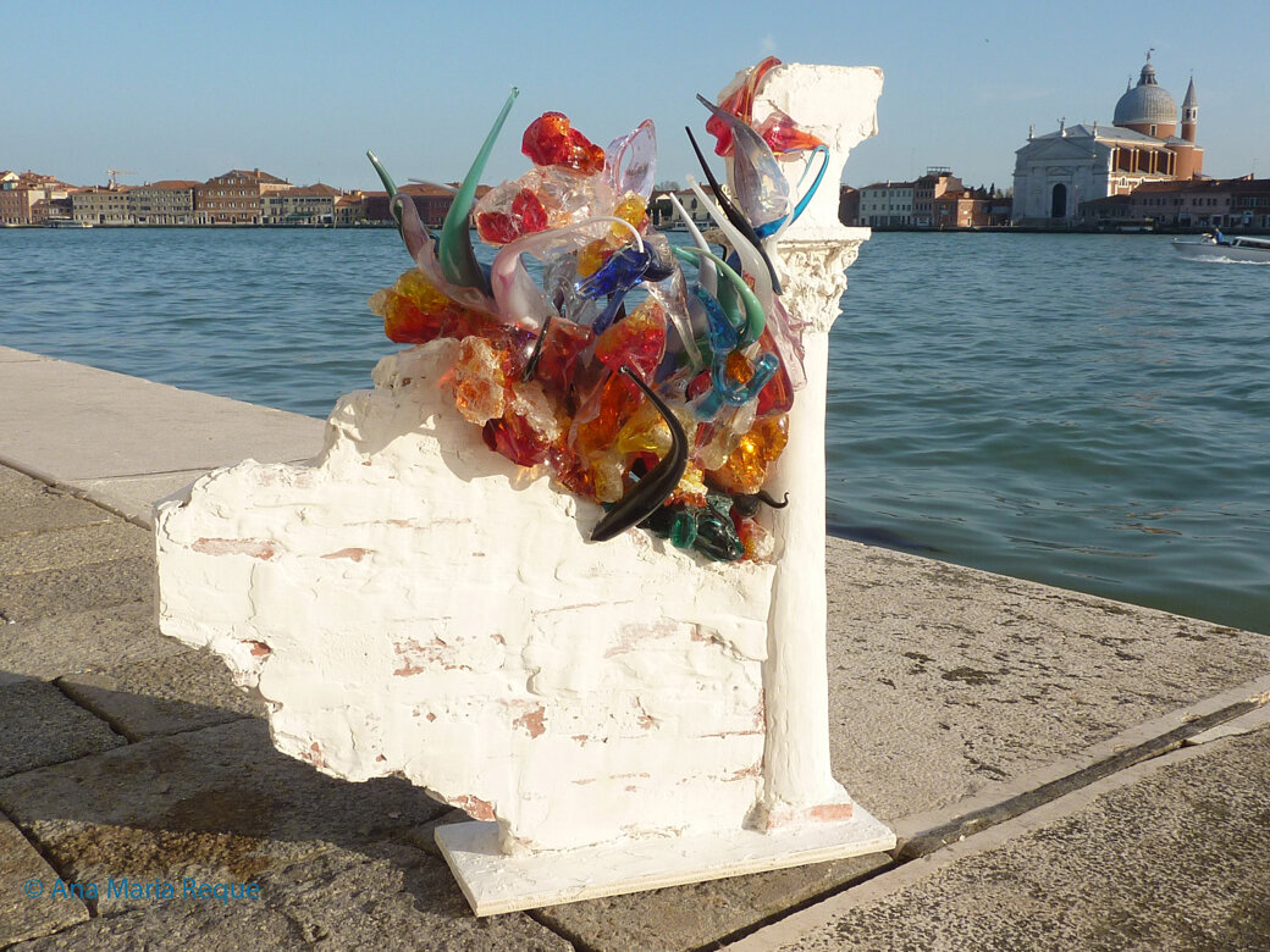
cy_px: 476
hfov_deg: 51.4
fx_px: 1321
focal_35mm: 36
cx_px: 635
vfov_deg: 39.7
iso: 80
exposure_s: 1/500
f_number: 4.5
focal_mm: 4.1
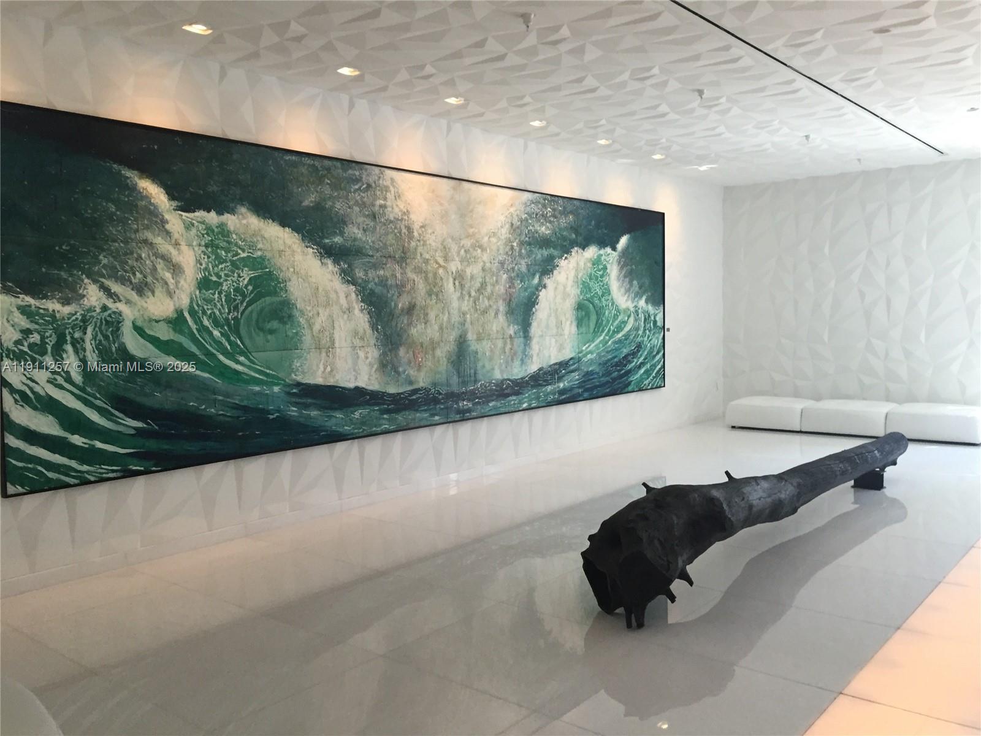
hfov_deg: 61.7
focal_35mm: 29
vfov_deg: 48.2
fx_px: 822
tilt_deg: -1.3
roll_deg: +1.4
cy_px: 368
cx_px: 490
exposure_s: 1/30
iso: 50
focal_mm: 4.15
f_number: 2.2
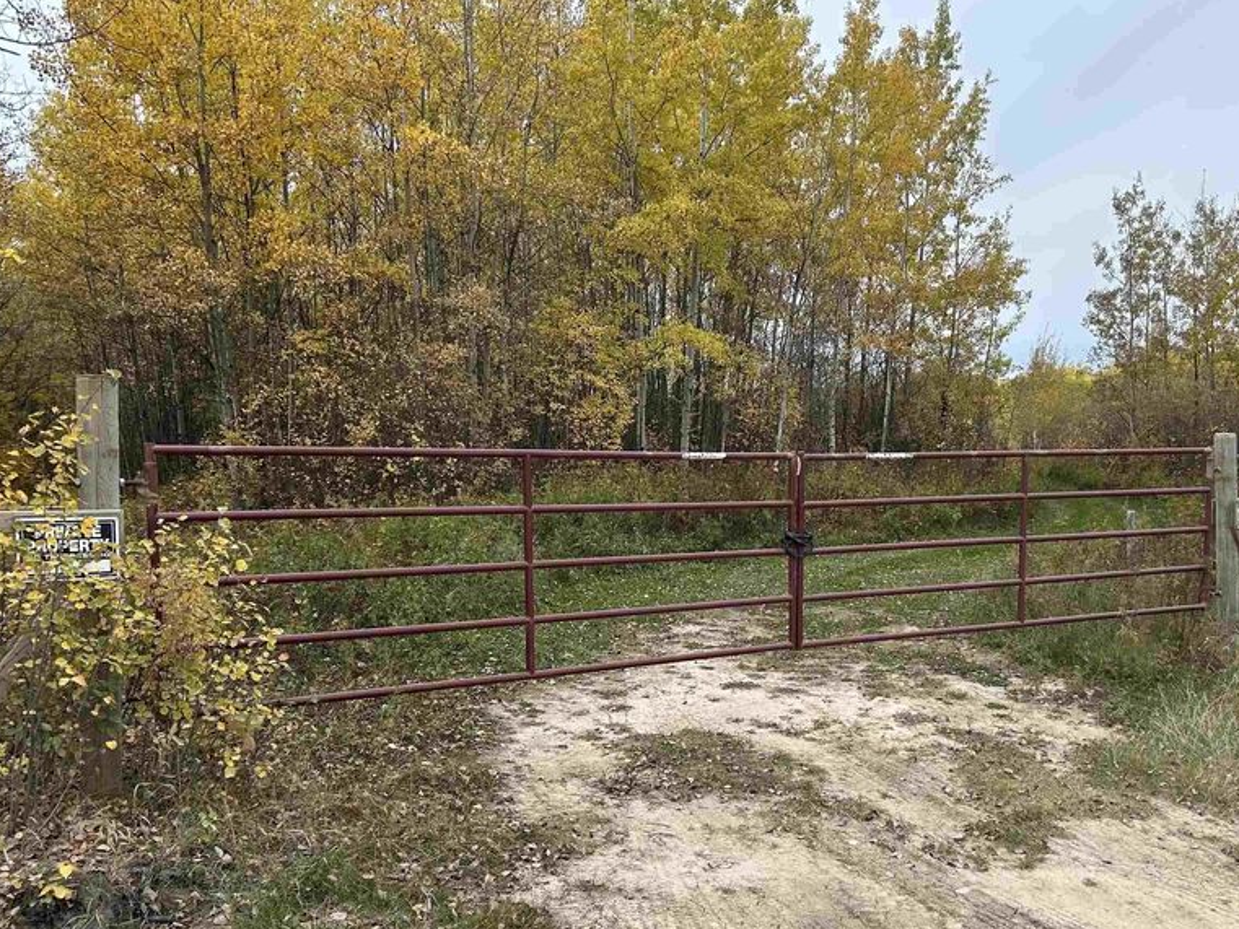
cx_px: 765
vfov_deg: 40.6
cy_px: 543
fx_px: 1253
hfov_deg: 52.1
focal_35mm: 35
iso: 50
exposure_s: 1/1238
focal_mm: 5.7
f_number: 1.5
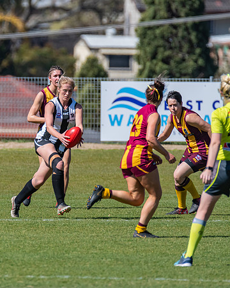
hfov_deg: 1.3
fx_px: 9884
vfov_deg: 1.7
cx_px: 14
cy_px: 144
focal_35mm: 1162
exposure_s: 1/4000
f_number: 8
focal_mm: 550
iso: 800
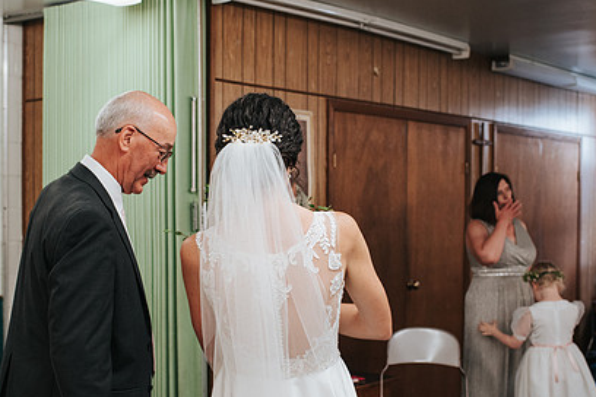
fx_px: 960
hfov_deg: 34.4
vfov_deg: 23.3
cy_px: 242
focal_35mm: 58
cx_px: 247
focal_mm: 35
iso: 1000
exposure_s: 1/125
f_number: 3.2
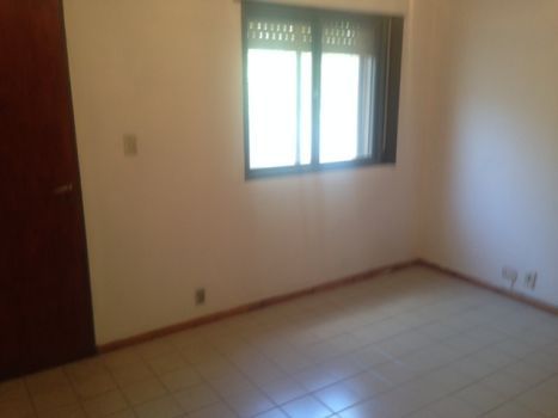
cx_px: 279
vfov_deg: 42.9
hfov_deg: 55.4
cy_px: 209
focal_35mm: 33
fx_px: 532
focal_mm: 4.12
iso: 125
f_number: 2.4
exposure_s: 1/20
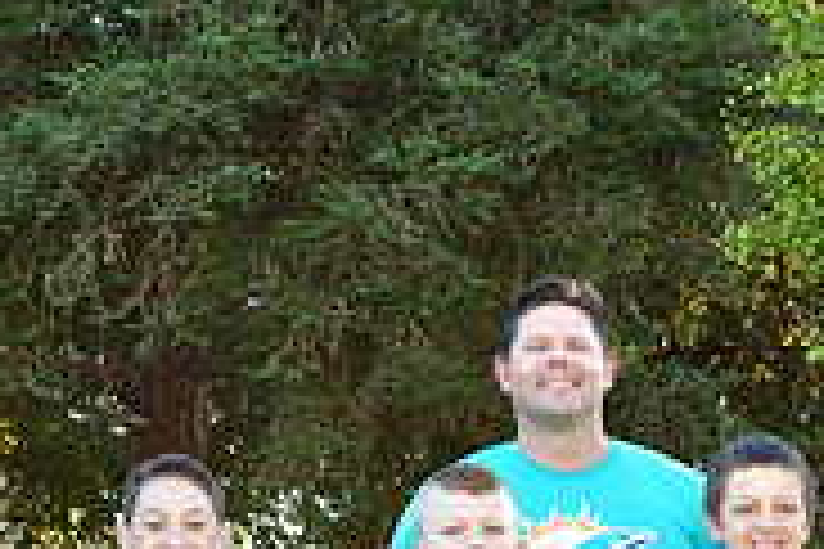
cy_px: 713
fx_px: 5447
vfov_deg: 5.7
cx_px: 833
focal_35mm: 238
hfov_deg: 8.6
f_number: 6.3
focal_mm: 50
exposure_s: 1/100
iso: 400
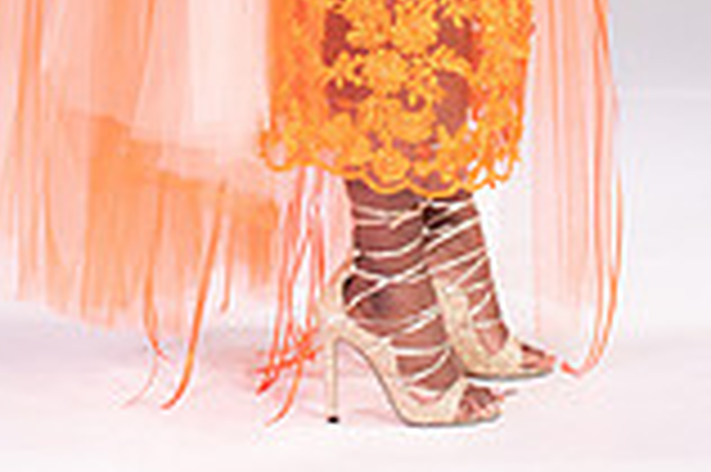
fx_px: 5169
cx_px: 421
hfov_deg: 7.9
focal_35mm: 262
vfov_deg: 5.1
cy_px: -485
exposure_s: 1/400
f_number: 5.6
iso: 2000
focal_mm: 92
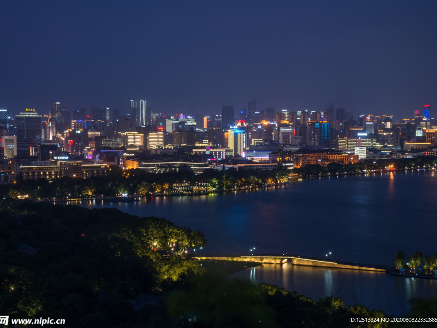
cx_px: 211
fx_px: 896
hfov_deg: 27.4
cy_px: 164
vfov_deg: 20.7
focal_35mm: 71
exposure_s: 13
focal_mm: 65
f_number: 16
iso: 50
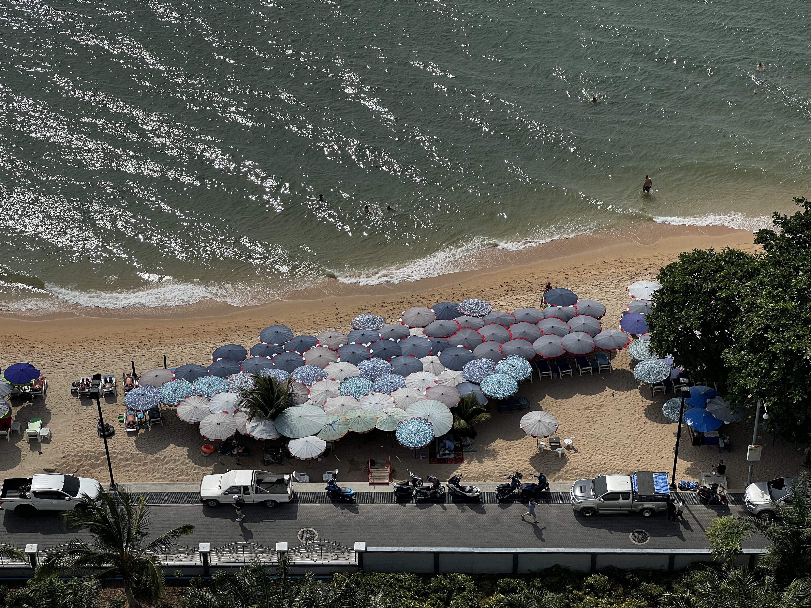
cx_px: 406
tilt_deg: -40.3
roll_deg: +0.4
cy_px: 304
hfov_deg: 25.3
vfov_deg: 19.1
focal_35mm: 77
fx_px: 1804
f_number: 2.8
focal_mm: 9
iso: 32
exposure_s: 1/1054
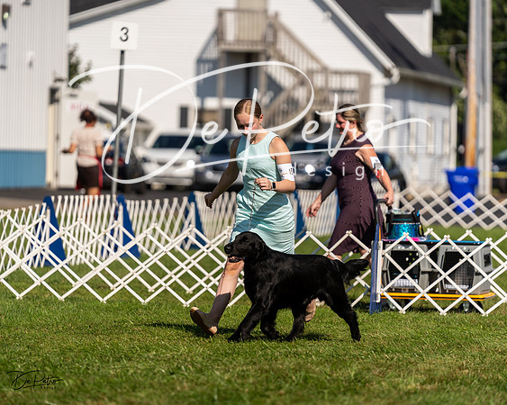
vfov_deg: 6.9
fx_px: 3379
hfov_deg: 8.6
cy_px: 202
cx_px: 254
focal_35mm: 225
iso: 100
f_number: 3.2
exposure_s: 1/2500
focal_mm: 200
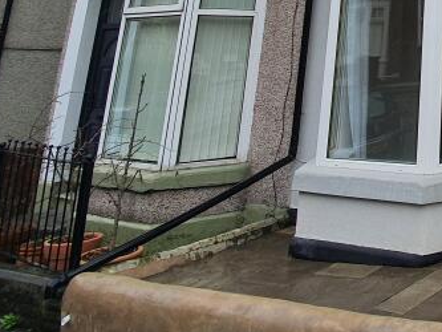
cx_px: 540
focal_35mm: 40
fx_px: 511
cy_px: -68
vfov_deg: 30.5
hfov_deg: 35.7
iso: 50
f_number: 2.2
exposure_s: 1/332
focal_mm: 1.8
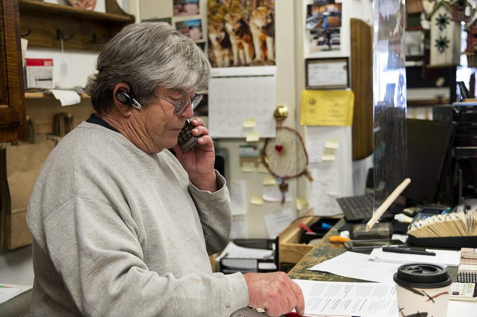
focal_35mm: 48
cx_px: 238
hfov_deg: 41.1
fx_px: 635
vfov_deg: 28.0
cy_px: 158
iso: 1250
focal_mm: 48
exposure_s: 1/125
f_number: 4
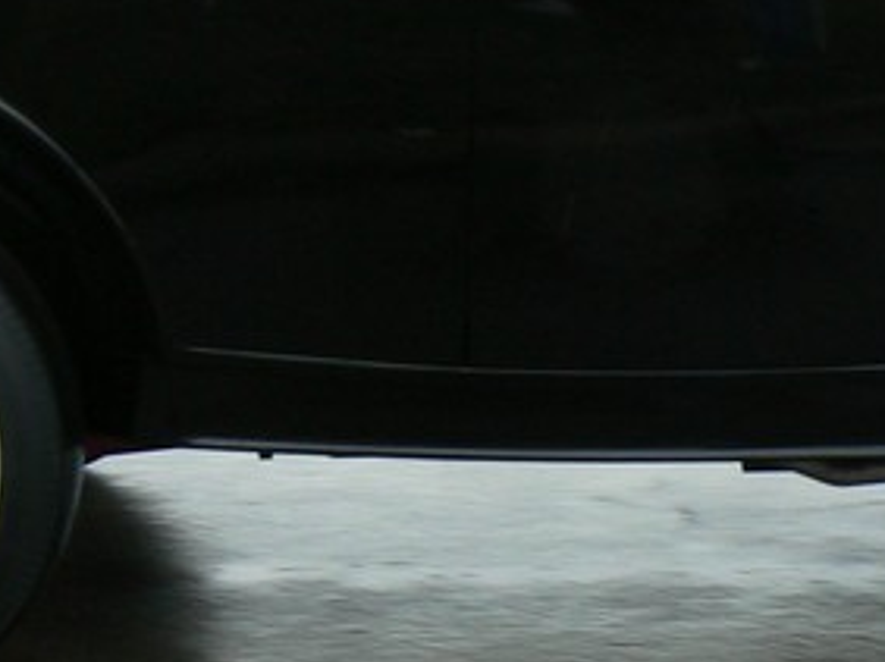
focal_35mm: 105
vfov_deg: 13.9
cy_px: 16
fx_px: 2682
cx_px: 775
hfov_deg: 18.5
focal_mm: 6
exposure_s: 1/125
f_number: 5.6
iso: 80
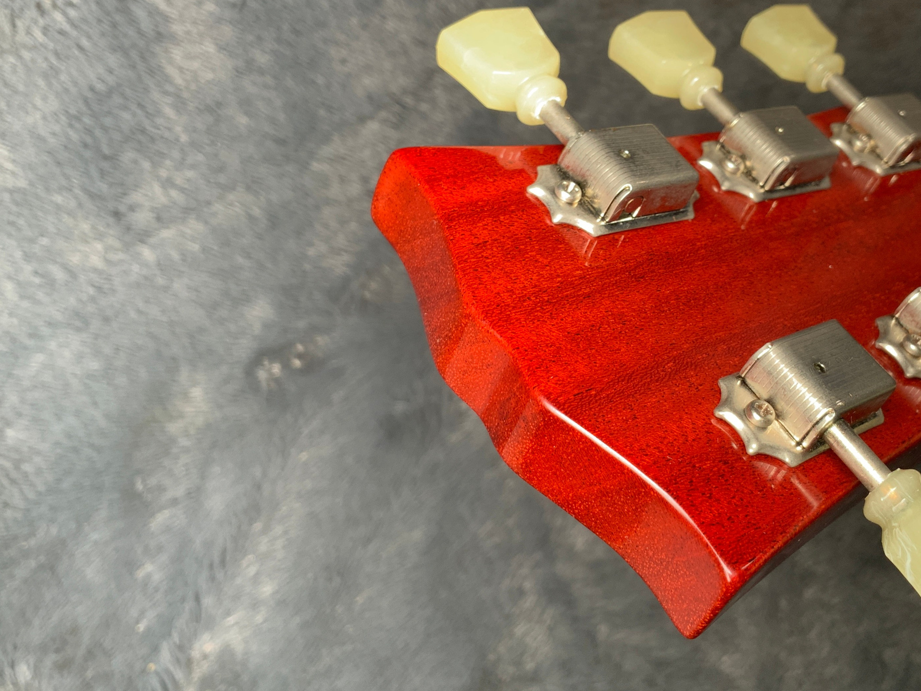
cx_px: 639
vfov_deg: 34.3
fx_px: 1117
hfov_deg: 43.9
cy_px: 291
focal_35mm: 42
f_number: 1.8
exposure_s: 1/104
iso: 40
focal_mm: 3
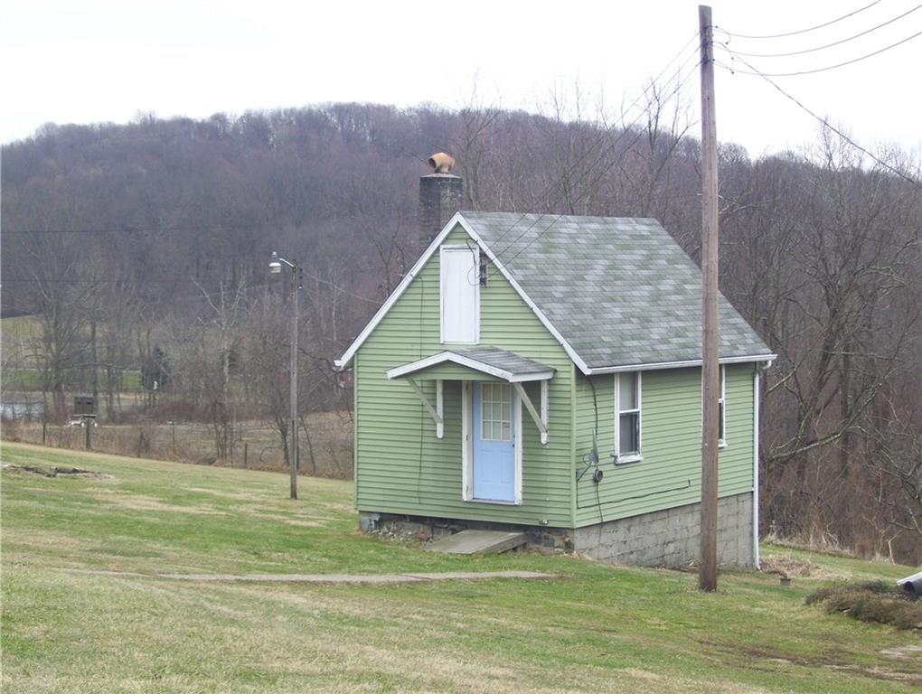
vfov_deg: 21.1
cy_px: 347
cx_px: 461
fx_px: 1867
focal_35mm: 70
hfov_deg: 27.7
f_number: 4
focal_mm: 11.6
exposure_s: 1/125
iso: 80
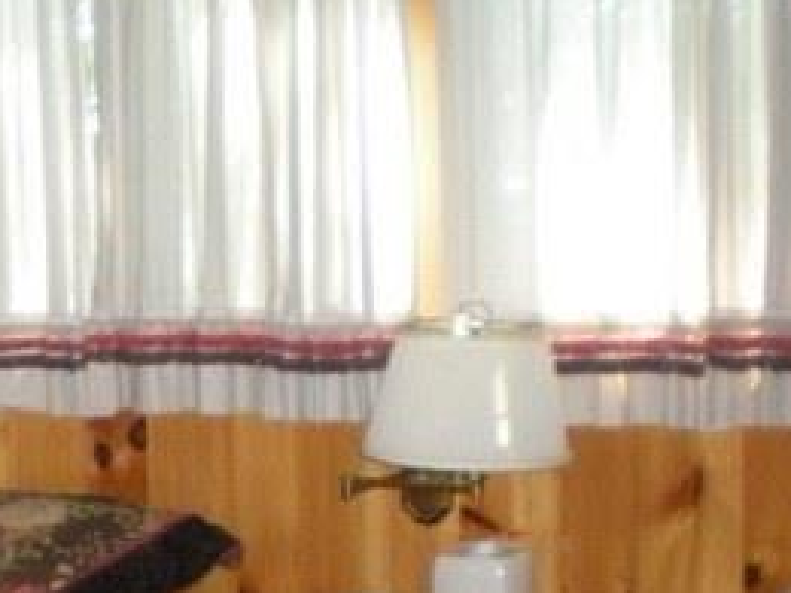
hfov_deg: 16.3
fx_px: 2674
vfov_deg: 12.4
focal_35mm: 117
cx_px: -100
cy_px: 687
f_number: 3.1
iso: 580
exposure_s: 1/60
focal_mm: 6.3
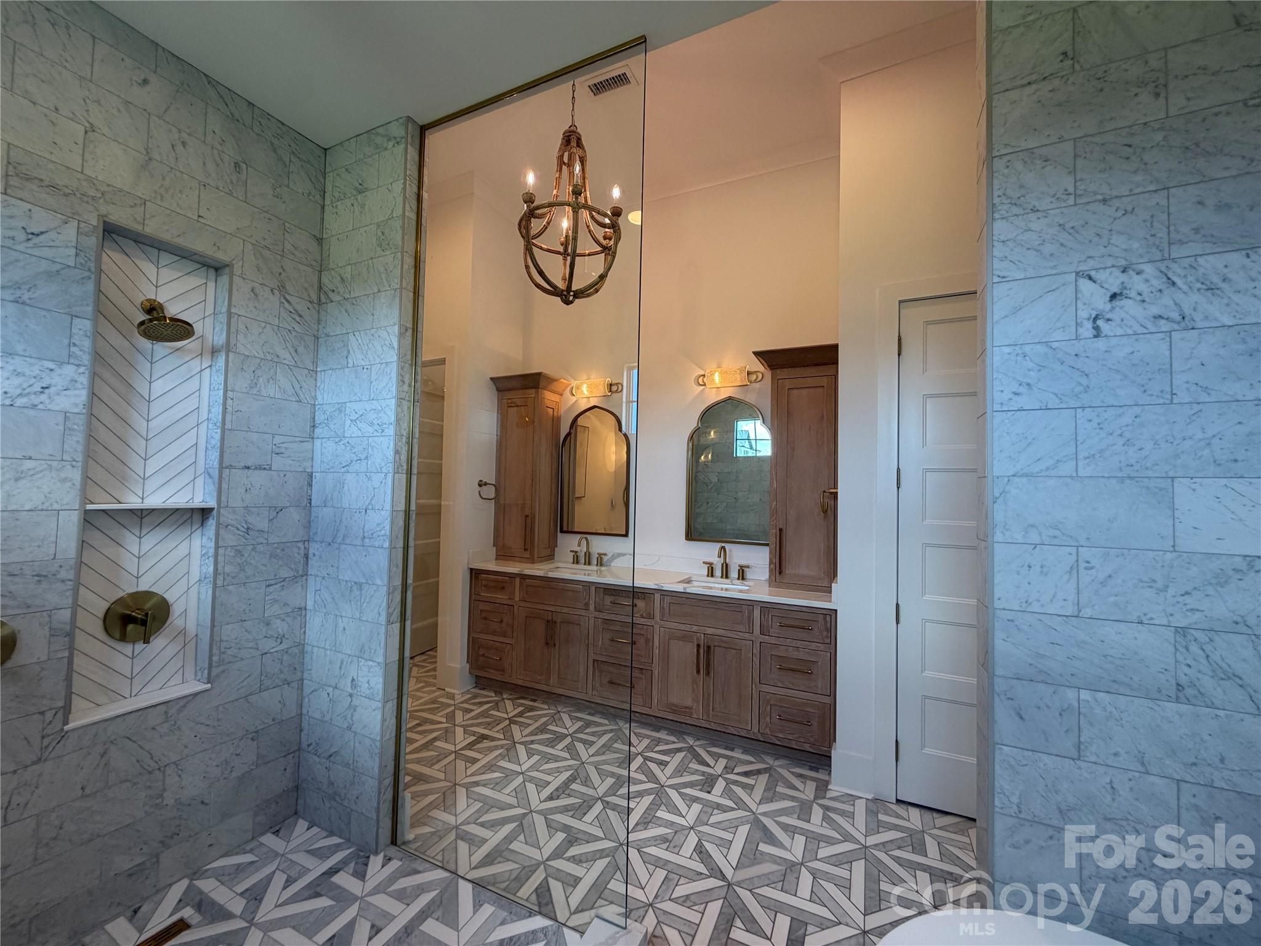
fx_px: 510
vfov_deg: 85.7
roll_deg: -1.4
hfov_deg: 102.1
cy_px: 473
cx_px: 630
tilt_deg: +1.6
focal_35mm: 14
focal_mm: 2.22
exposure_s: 1/120
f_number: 2.2
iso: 125
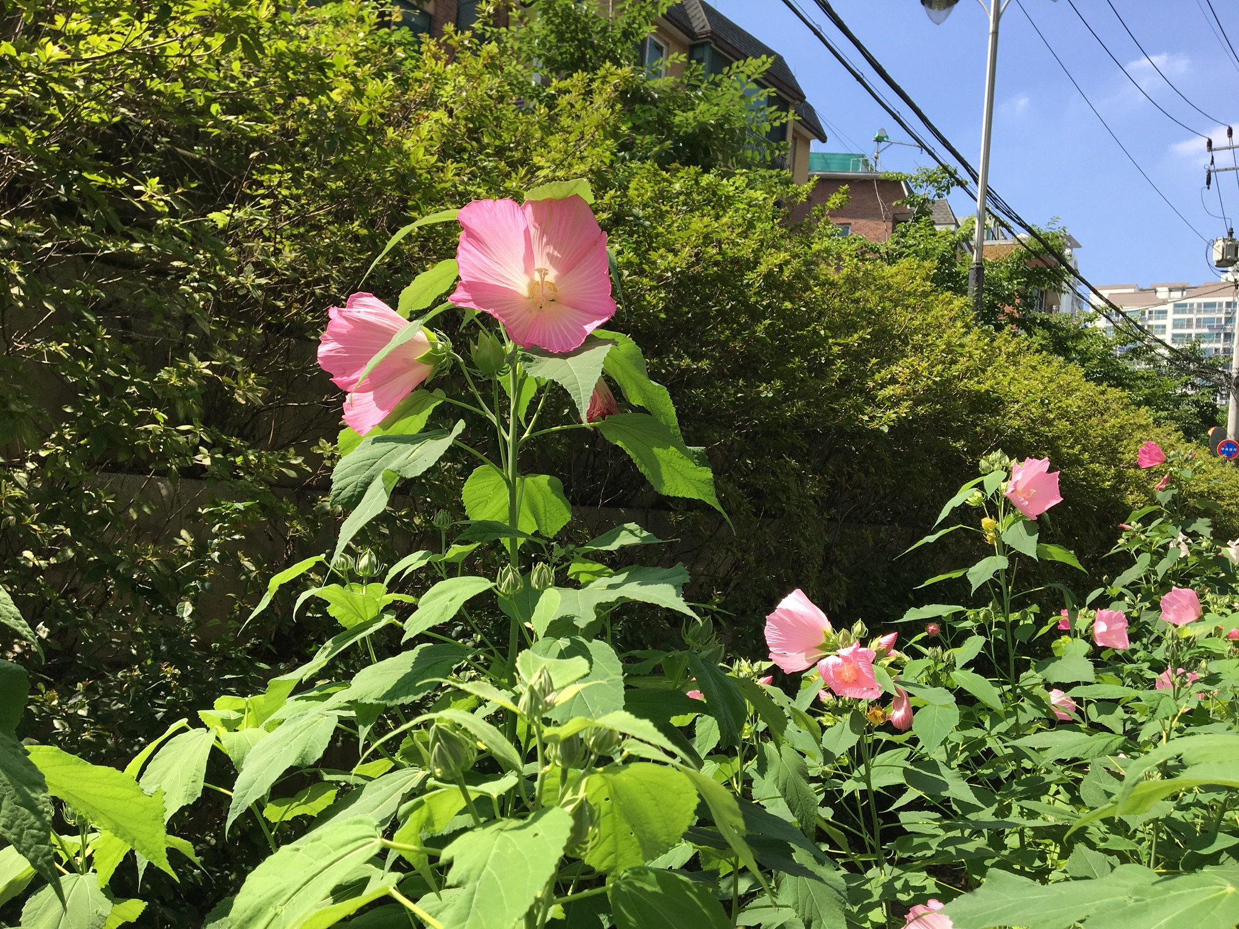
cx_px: 620
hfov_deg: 61.7
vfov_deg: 48.2
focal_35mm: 29
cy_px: 464
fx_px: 1038
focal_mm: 4.15
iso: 25
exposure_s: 1/884
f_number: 2.2
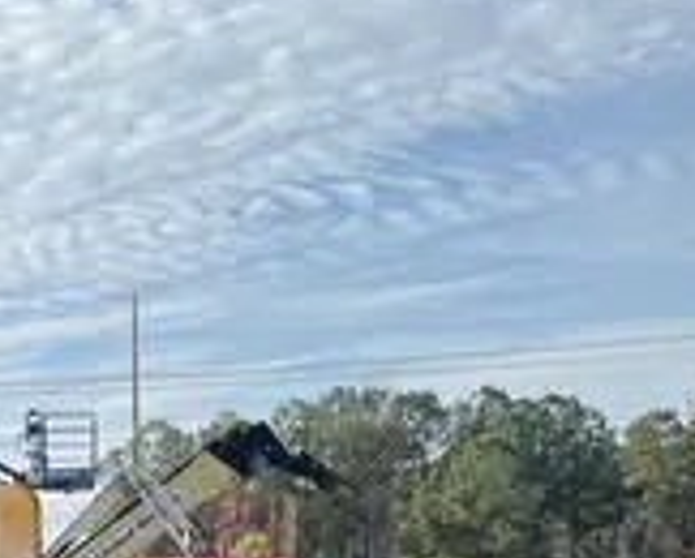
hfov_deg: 19.0
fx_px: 1771
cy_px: 792
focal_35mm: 86
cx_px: -403
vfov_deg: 16.6
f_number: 1.6
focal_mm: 5.1
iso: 50
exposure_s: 1/1389
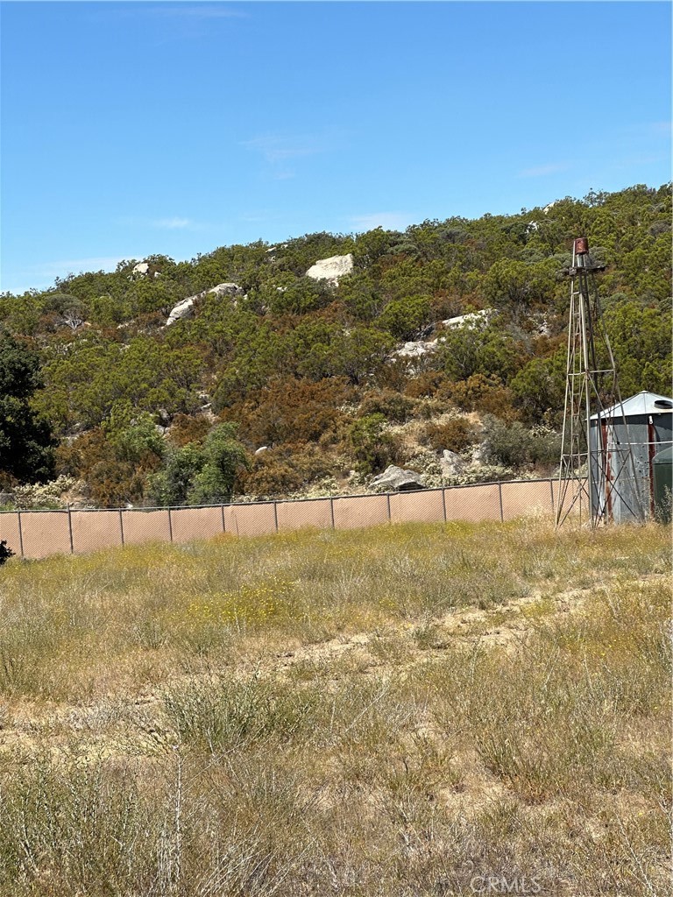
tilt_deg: -0.4
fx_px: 1996
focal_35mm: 77
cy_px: 448
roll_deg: +5.2
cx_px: 336
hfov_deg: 19.1
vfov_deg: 25.3
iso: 32
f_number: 2.8
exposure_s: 1/742
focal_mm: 9
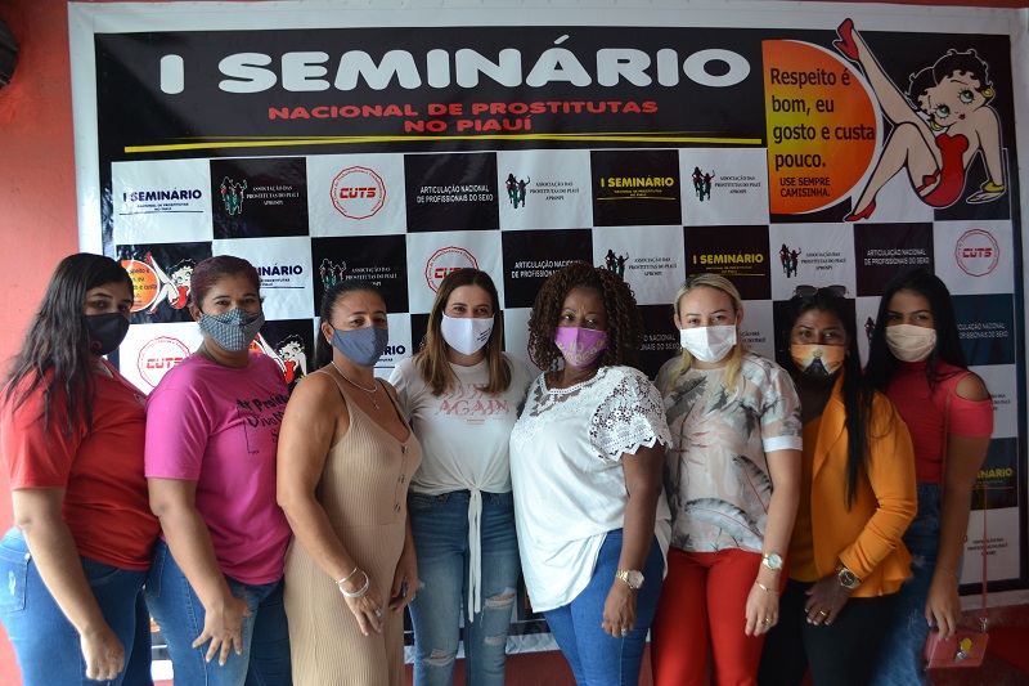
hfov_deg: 61.9
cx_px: 514
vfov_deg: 43.6
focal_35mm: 30
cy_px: 343
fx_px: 857
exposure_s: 1/60
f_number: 4
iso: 400
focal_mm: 20
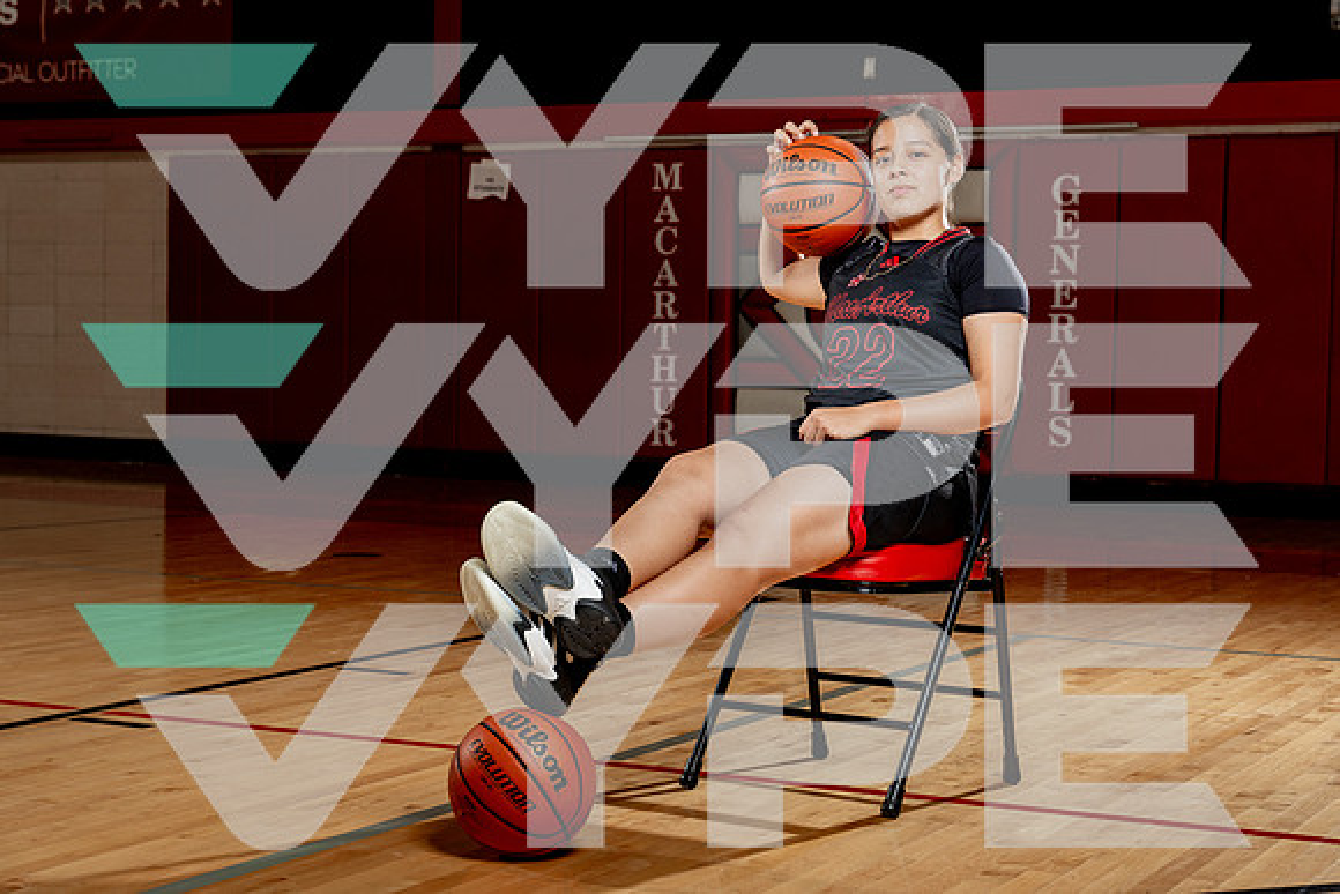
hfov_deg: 31.6
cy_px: 447
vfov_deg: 21.4
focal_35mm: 64
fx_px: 2368
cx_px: 702
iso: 640
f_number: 5.6
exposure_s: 1/250
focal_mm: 60
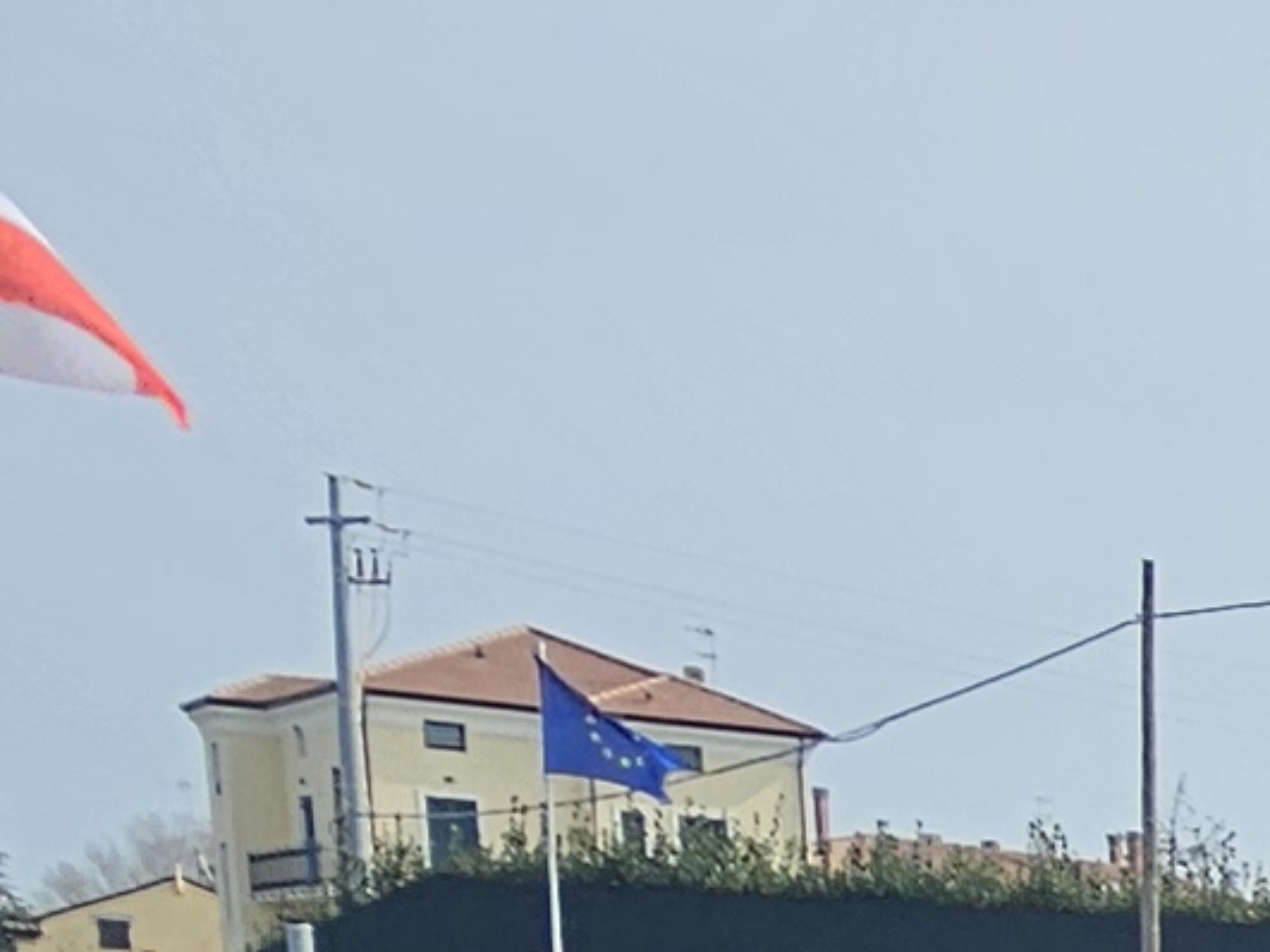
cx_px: 2523
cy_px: 2193
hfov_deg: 15.8
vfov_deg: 12.3
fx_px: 3595
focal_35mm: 98
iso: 50
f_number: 2.2
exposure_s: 1/2767
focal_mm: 2.2
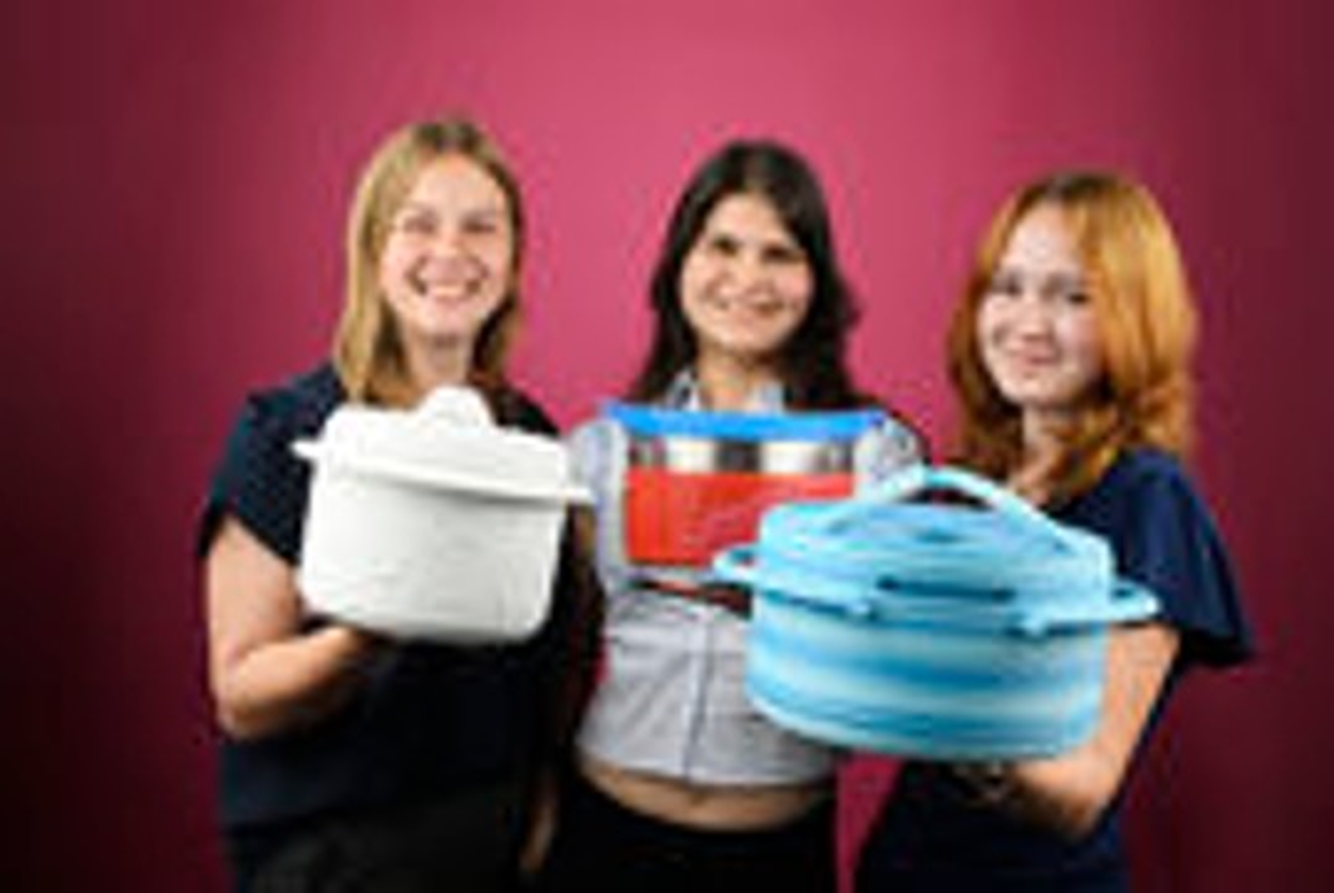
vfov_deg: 33.5
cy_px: 446
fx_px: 1484
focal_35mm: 40
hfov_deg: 48.4
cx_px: 667
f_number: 9
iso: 800
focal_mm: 40
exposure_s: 1/125
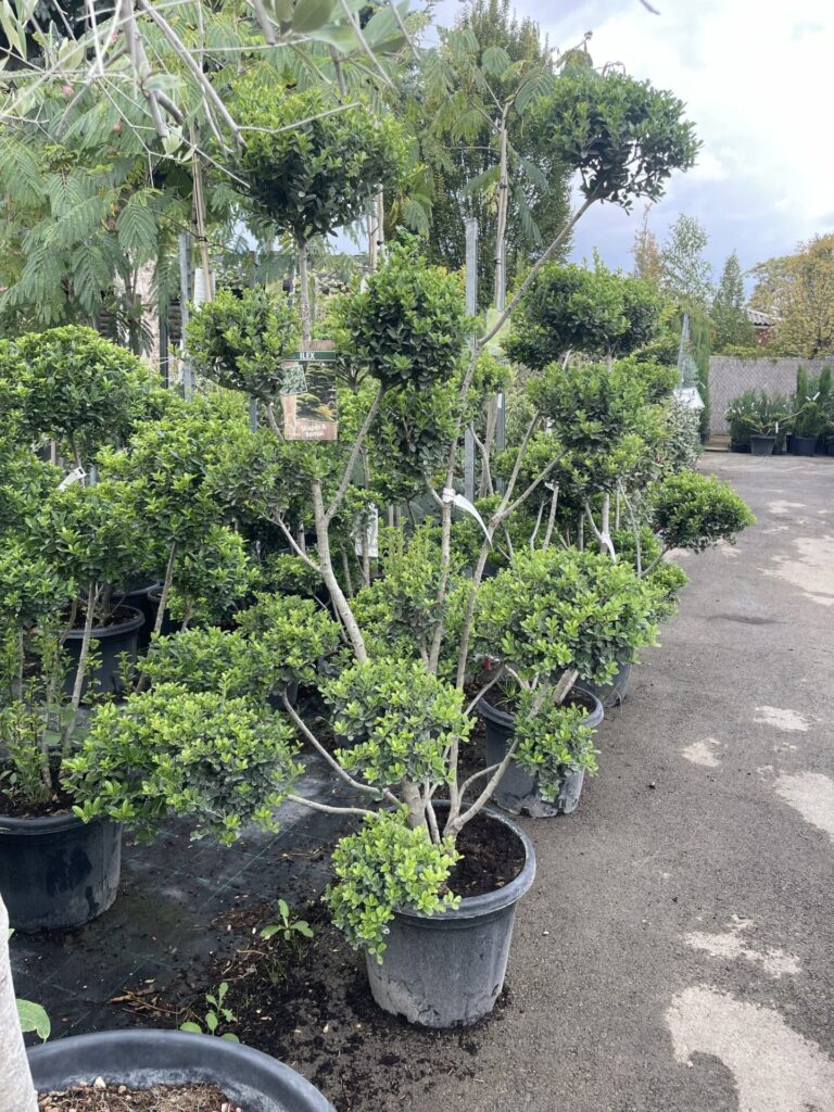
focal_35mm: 26
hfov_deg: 53.1
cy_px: 556
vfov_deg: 67.3
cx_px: 417
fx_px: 835
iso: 32
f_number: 1.6
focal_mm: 4.2
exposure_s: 1/267
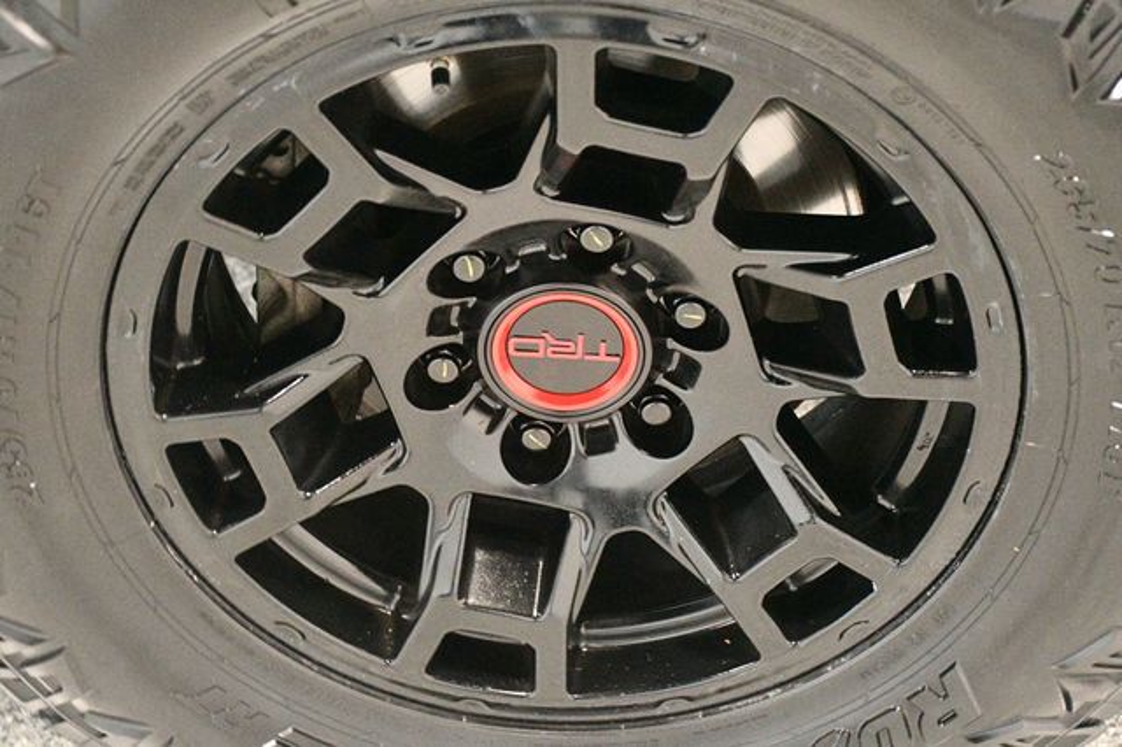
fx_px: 1962
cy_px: 374
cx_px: 561
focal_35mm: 63
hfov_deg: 31.9
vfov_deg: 21.5
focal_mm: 42
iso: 12800
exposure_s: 1/50
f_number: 4.5
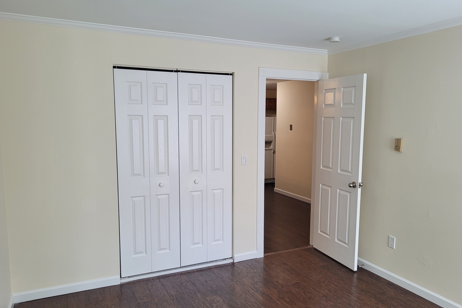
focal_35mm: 28
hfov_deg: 65.5
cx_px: 233
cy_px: 172
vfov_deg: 46.3
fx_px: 359
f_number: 1.8
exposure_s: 1/120
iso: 160
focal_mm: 5.4
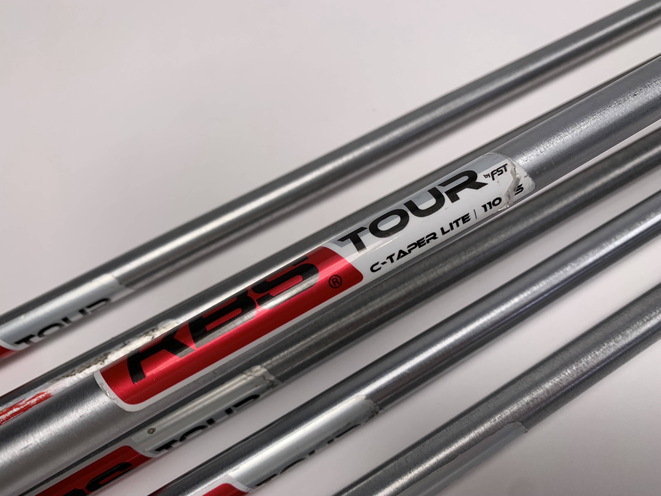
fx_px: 496
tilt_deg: -59.3
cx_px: 330
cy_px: 248
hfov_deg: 67.3
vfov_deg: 53.1
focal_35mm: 26
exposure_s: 1/306
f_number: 1.8
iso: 25
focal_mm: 4.25
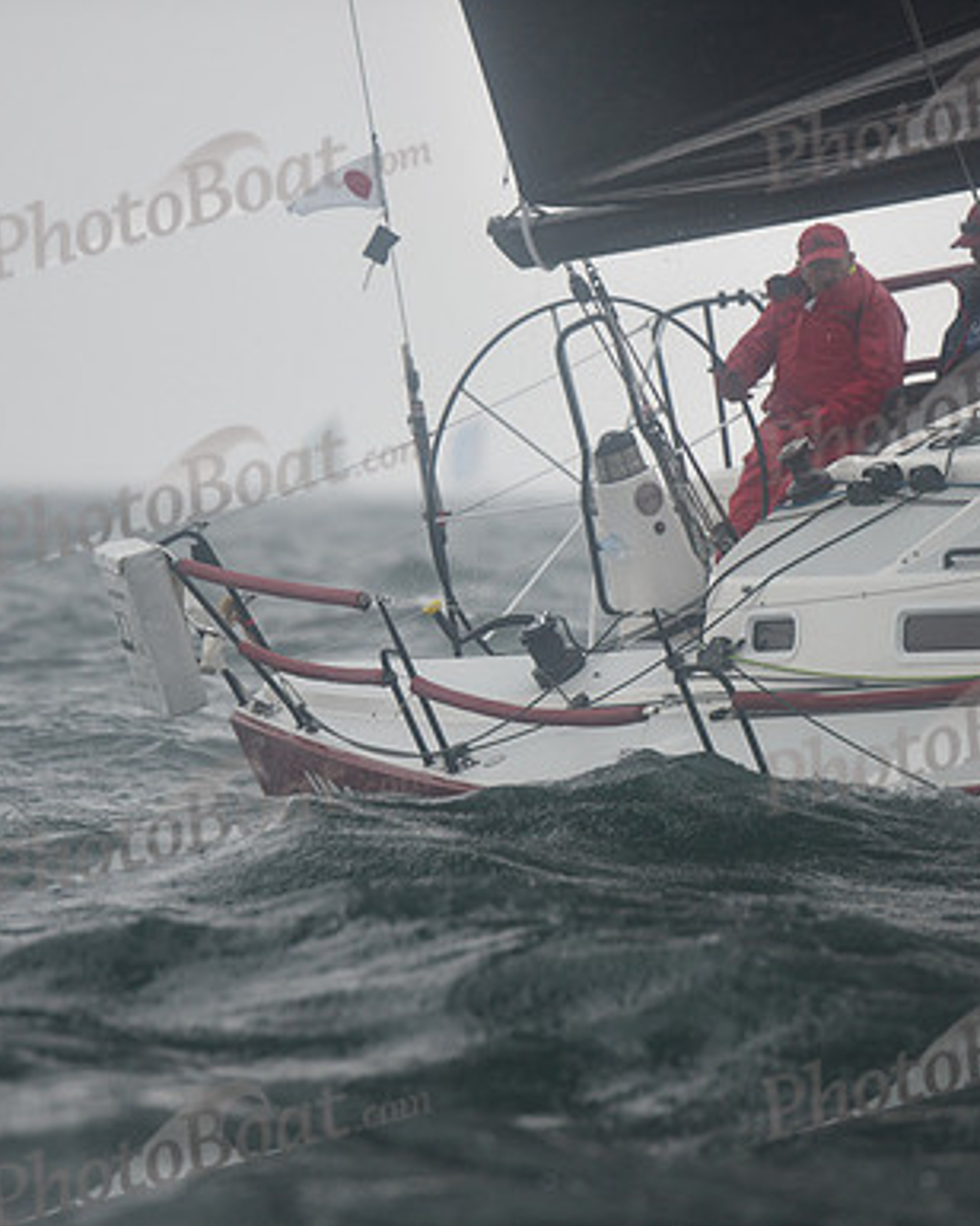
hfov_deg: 5.5
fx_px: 10260
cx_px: 598
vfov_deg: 6.8
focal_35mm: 283
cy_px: 613
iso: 400
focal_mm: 200
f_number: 2.8
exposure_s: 1/640
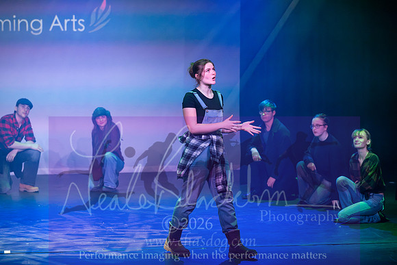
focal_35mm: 120
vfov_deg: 11.4
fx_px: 1324
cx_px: 198
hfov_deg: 17.1
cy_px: 132
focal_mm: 120
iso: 5000
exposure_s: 1/800
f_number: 4
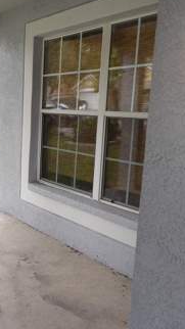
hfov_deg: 27.9
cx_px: -16
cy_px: 170
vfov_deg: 51.6
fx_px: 340
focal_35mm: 39
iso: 100
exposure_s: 1/57
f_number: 3.2
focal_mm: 4.3
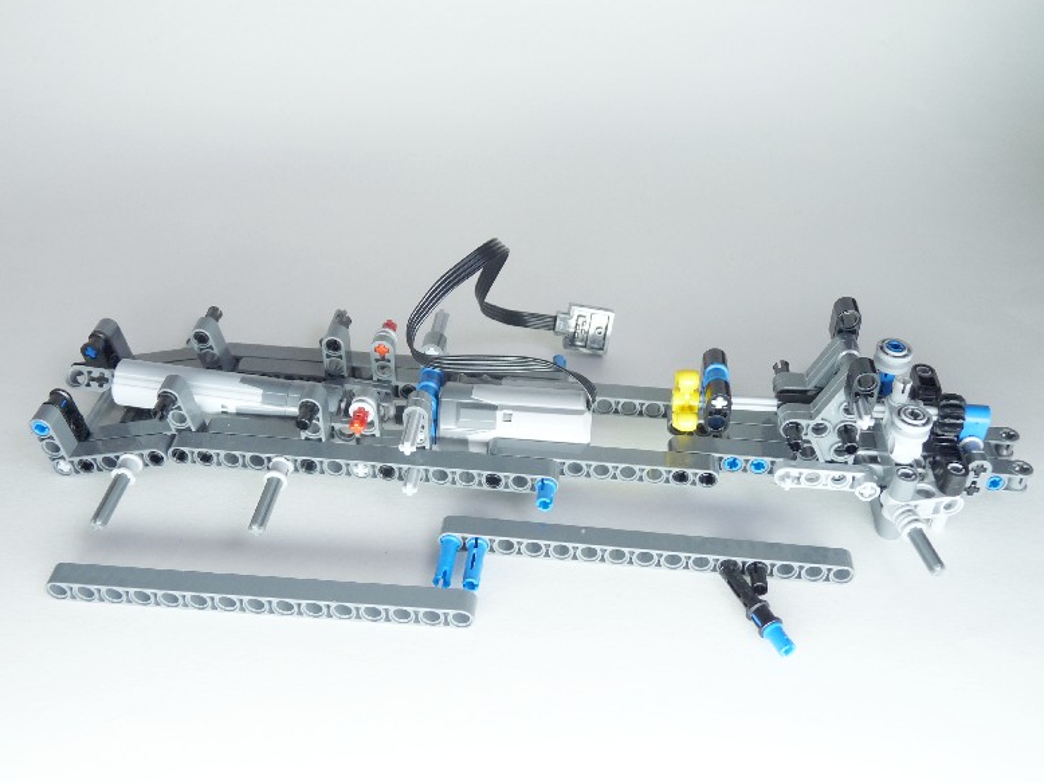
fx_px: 1085
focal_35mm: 36
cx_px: 530
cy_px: 392
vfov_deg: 39.6
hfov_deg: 51.4
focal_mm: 6.2
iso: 100
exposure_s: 1/30
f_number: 3
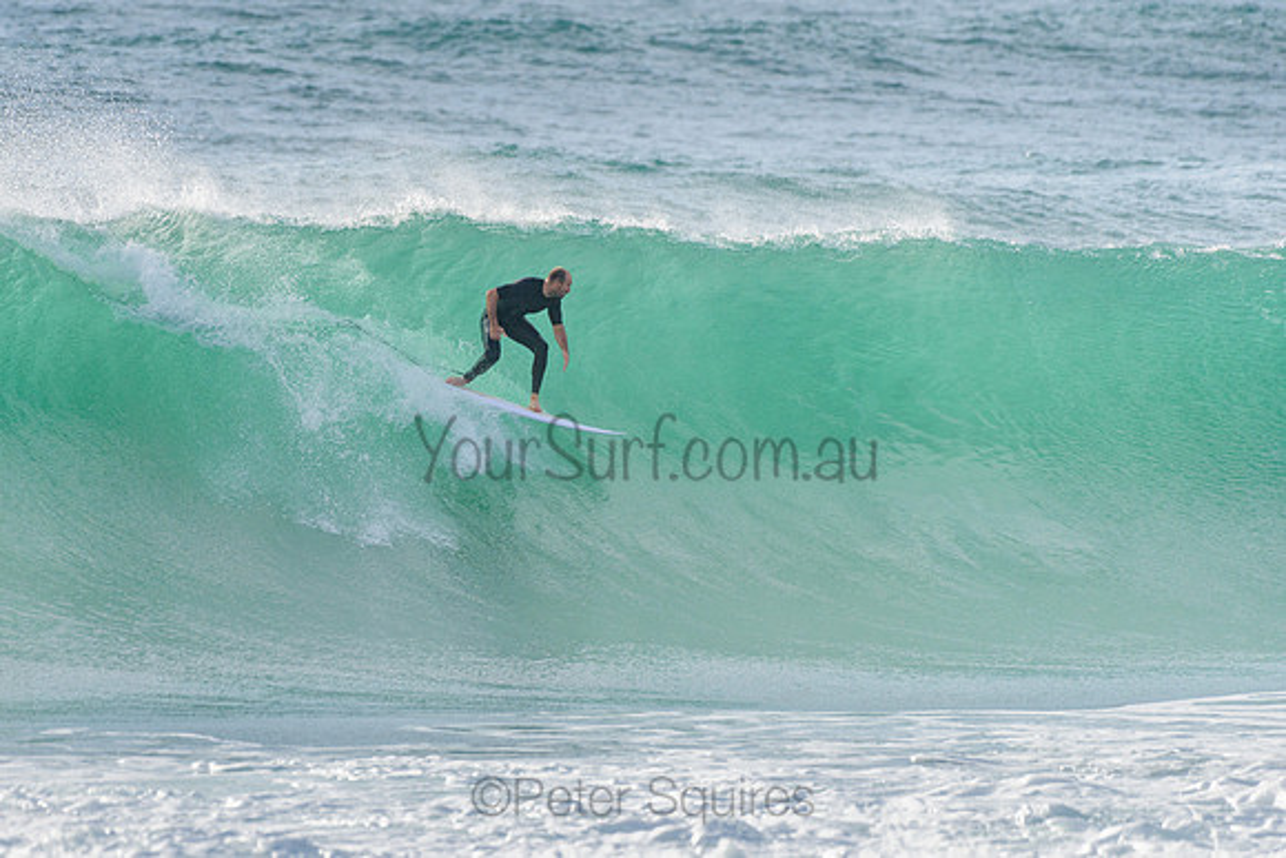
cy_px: 367
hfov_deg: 3.4
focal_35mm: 612
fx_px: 21876
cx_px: 499
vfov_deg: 2.2
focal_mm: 500
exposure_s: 1/2000
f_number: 5.6
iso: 360
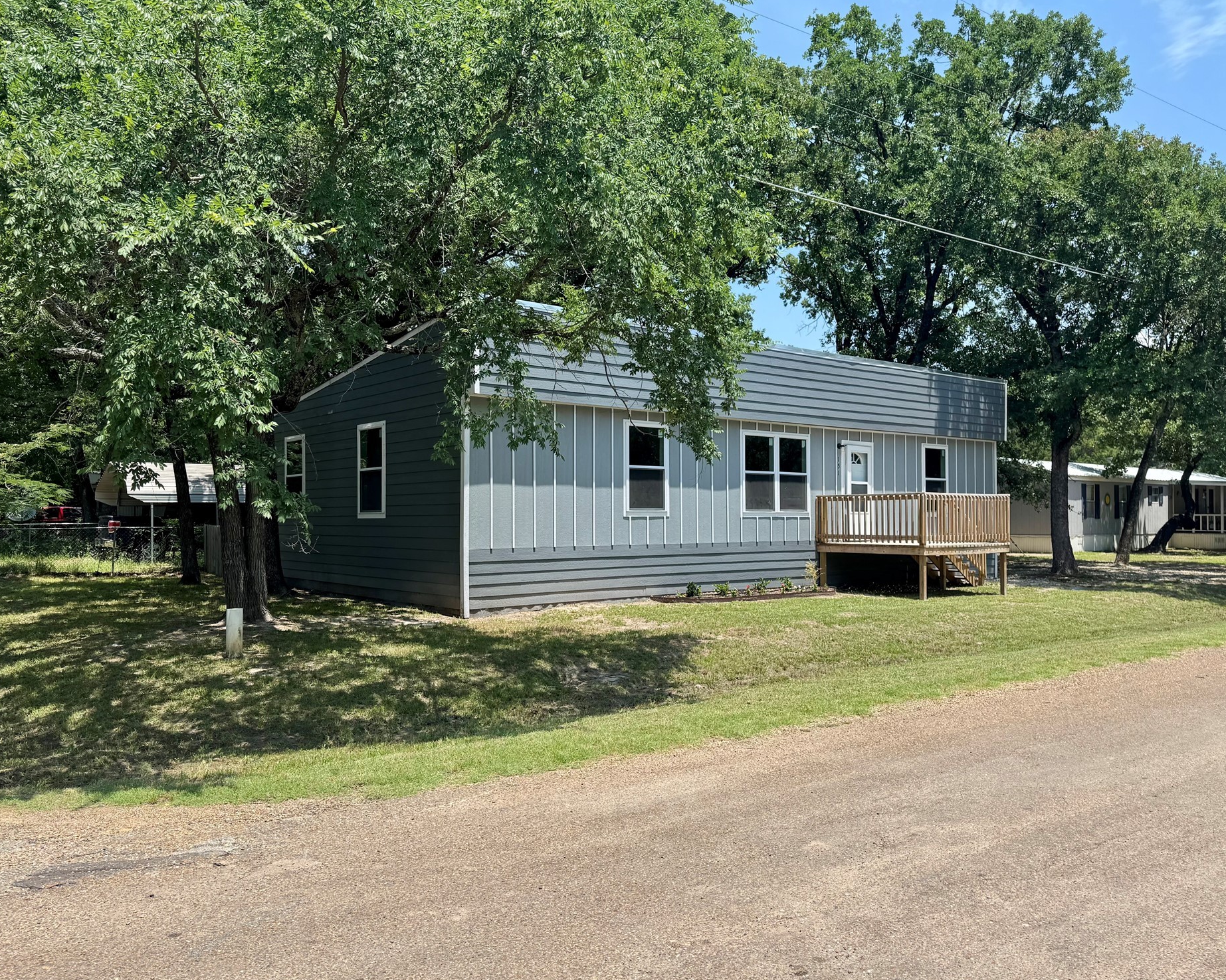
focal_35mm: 26
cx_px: 587
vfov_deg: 54.9
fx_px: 943
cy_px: 497
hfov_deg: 66.0
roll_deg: +0.0
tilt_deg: +0.8
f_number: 1.78
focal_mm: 6.76
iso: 80
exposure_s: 1/2833
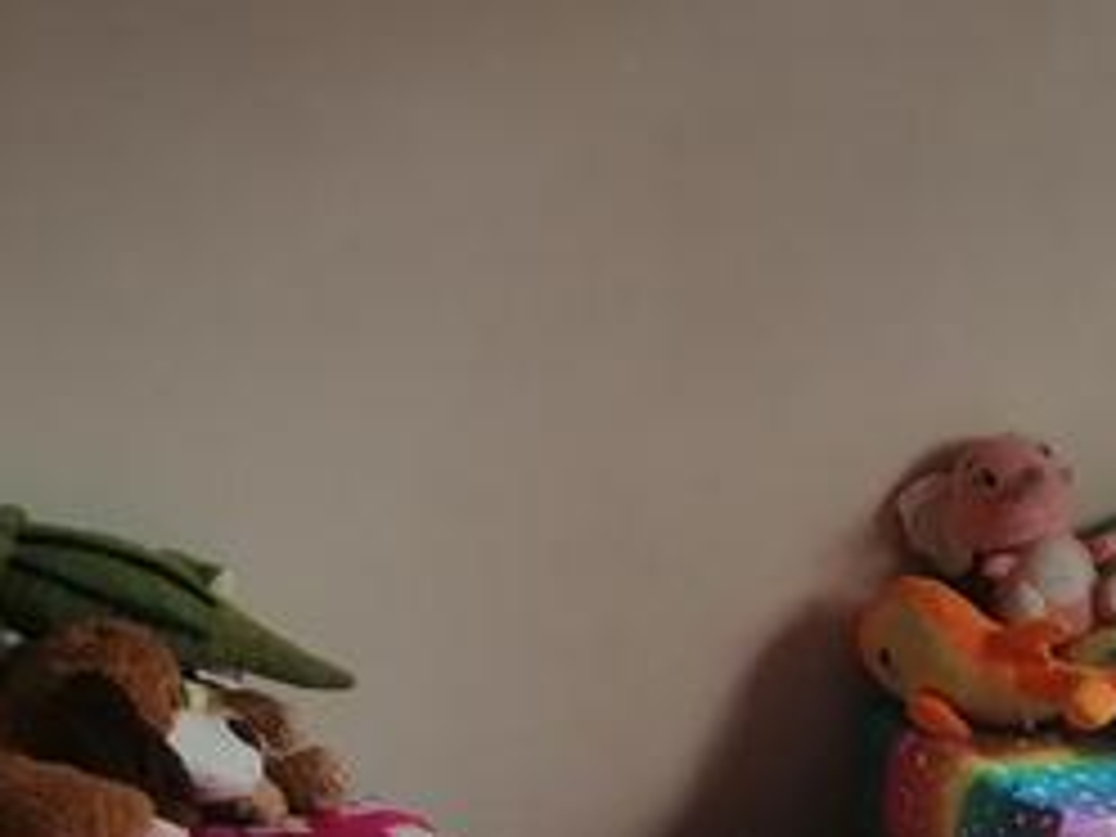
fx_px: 2708
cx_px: 900
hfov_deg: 22.9
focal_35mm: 84
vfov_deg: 17.6
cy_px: 342
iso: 50
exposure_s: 1/130
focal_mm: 3.95
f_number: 1.8
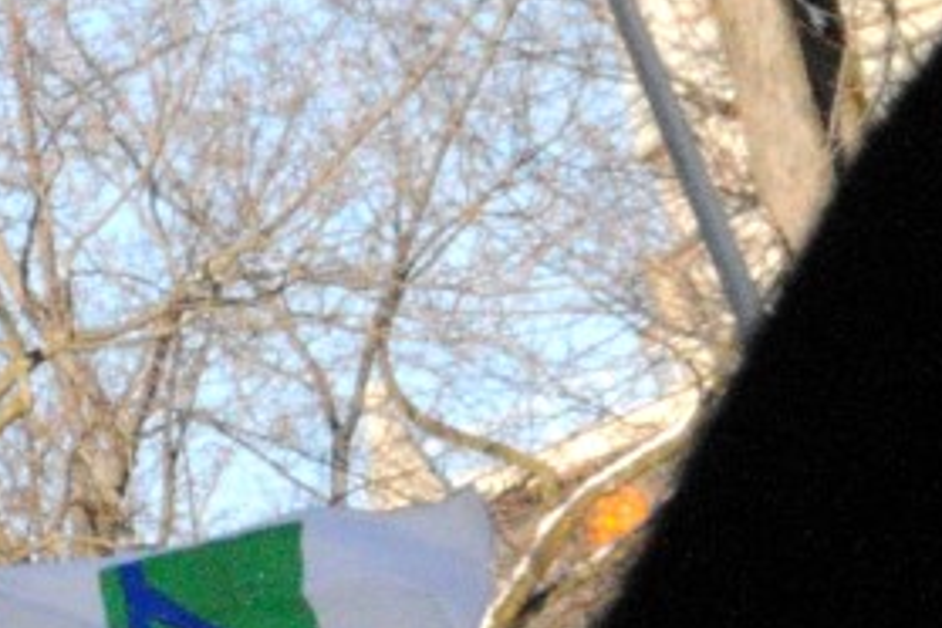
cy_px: 598
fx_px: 11879
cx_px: -1232
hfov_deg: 4.4
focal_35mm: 454
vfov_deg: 3.0
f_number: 18
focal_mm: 52
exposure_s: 1/1250
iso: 3200
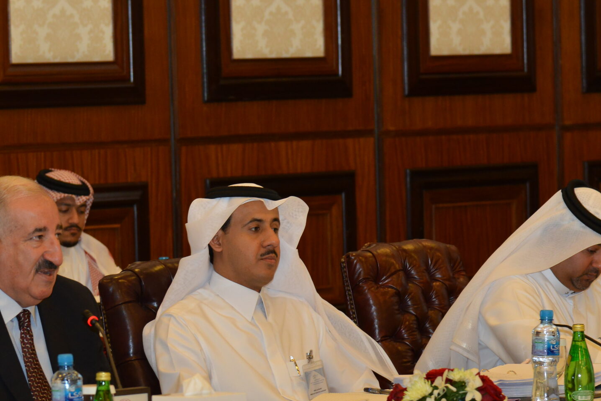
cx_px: 187
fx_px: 3572
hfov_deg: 9.6
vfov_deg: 6.4
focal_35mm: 214
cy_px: 270
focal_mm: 120
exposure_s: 1/60
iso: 2000
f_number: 5.6
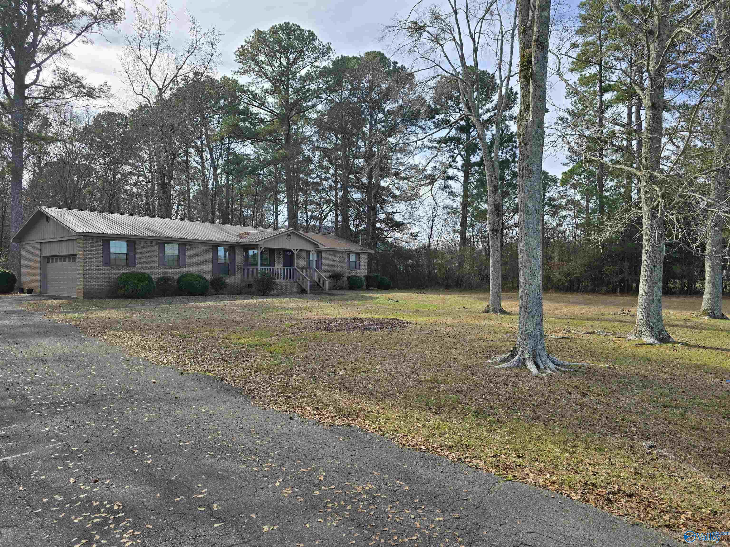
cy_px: 274
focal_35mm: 23
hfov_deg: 73.9
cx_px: 365
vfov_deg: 58.9
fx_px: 485
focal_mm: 6.3
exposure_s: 1/848
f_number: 1.7
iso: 12
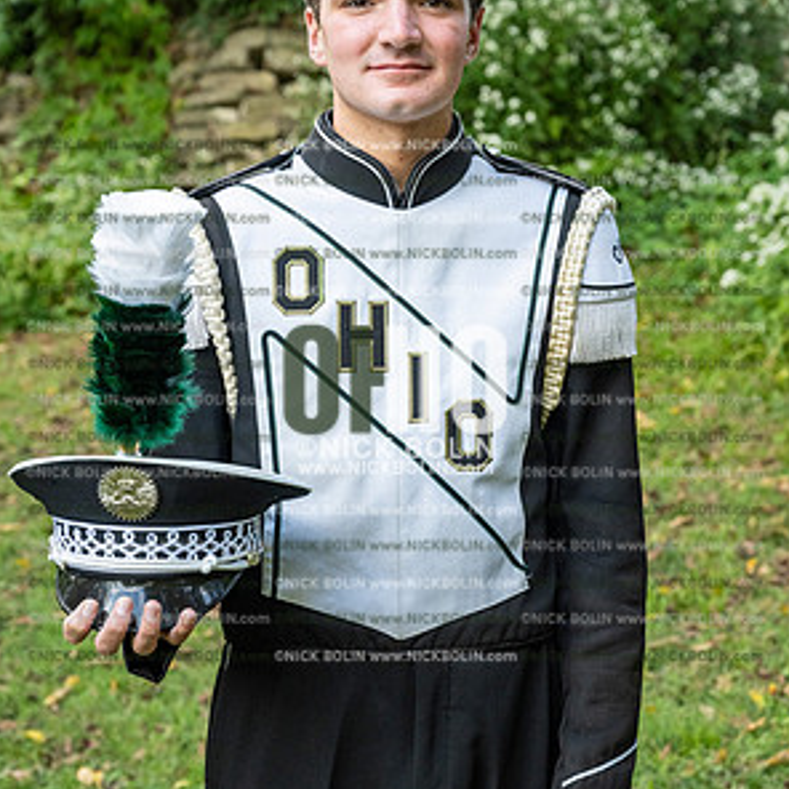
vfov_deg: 20.6
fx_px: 2166
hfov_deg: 20.6
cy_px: 400
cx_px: 394
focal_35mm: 84
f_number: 5.6
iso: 1000
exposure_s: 1/640
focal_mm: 65
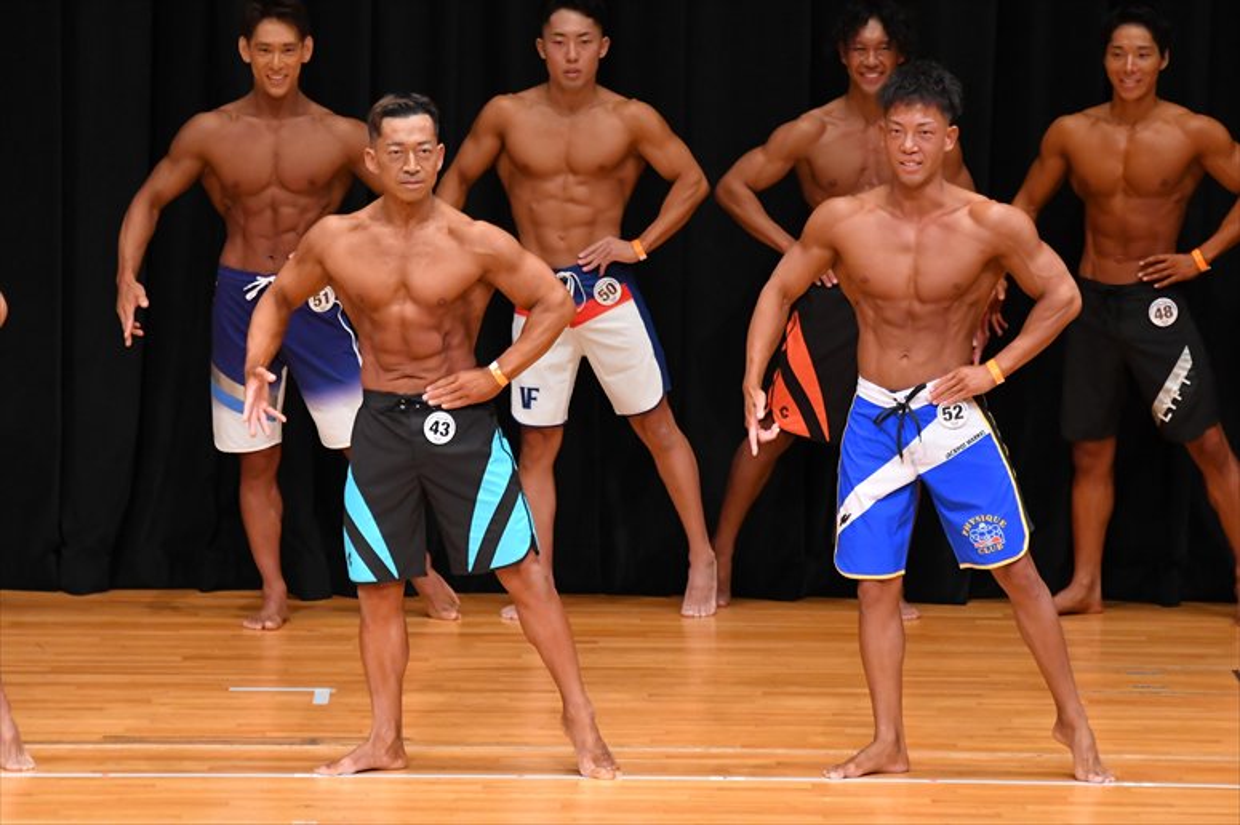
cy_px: 412
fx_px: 9812
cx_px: 620
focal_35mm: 285
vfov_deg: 4.8
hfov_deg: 7.2
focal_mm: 190
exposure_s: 1/400
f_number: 5.6
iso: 4000
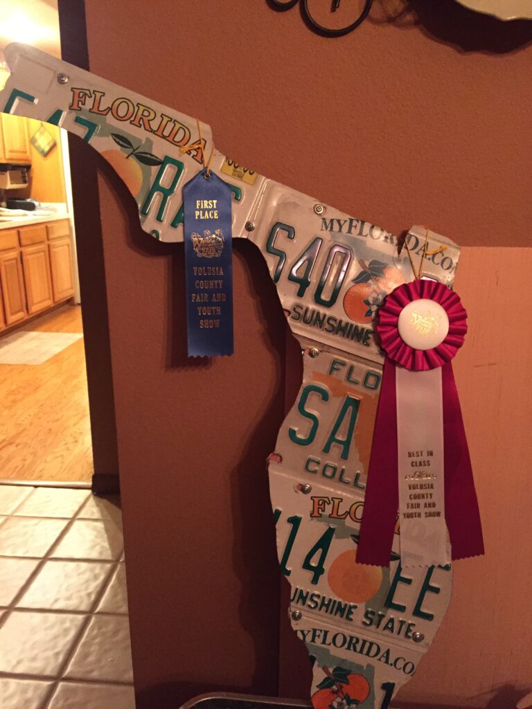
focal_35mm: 29
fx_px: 594
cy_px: 354
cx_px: 266
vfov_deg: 61.7
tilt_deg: -15.6
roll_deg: +0.0
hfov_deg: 48.2
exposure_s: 1/15
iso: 320
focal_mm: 4.15
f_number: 2.2
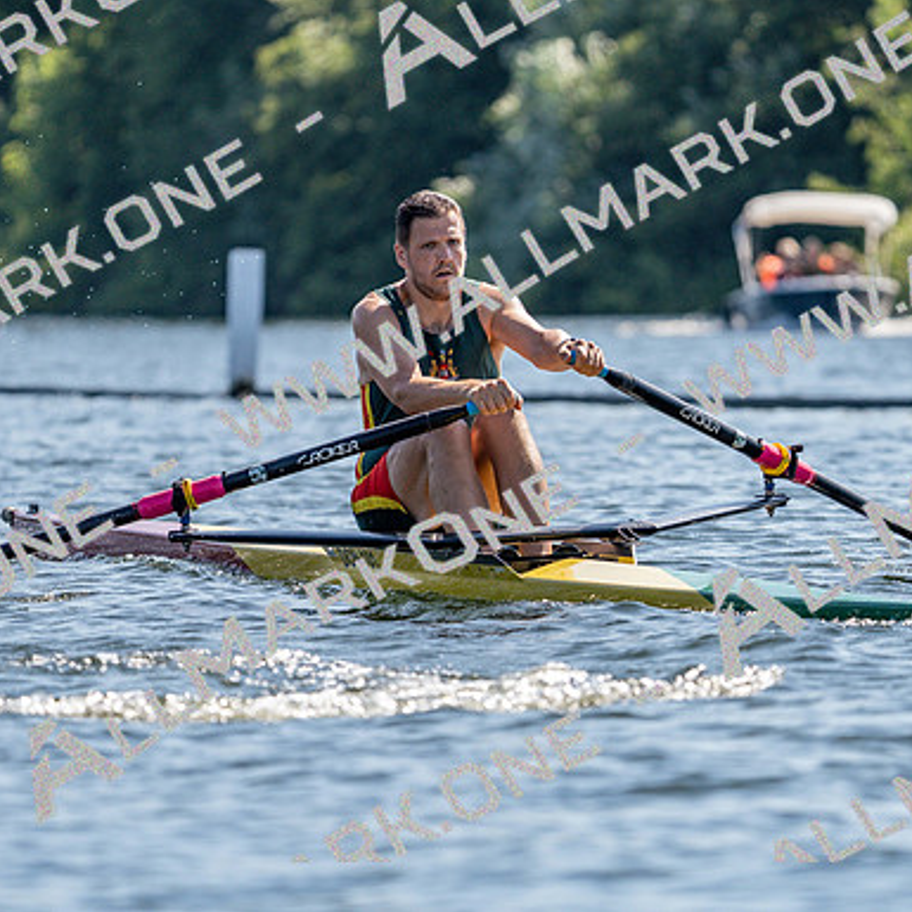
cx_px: 509
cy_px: 456
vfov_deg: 4.0
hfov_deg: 4.0
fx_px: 12907
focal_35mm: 433
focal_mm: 338
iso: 250
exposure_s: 1/1600
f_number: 6.3
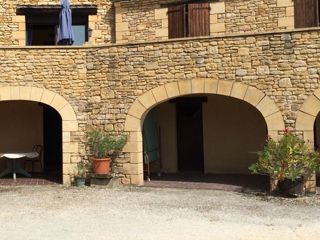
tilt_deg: +3.2
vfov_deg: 26.5
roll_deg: +0.7
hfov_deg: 34.1
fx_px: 508
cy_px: 90
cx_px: 75
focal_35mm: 55
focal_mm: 4.15
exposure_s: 1/3425
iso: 32
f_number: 2.2
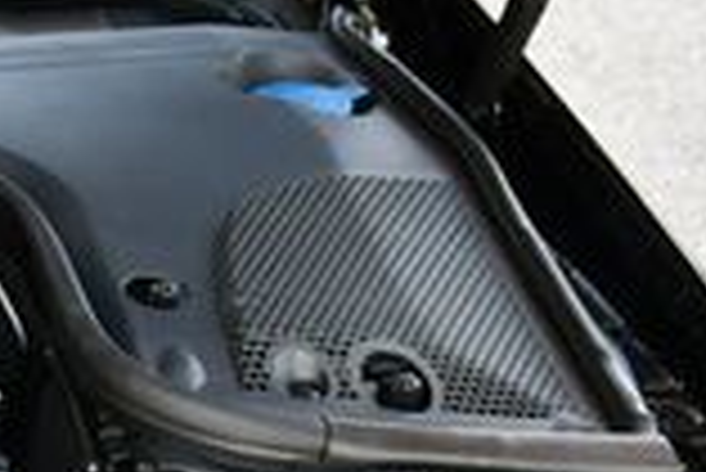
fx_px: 2885
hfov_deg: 12.6
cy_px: 562
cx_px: -621
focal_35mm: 147
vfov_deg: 9.2
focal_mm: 18
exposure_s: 1/250
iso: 400
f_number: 3.5
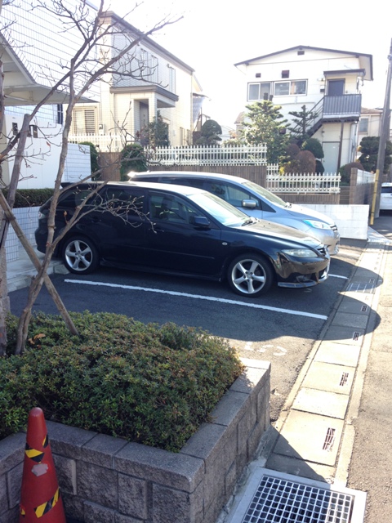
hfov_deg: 42.9
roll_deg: +0.0
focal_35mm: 33
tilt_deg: -11.1
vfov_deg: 55.4
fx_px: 498
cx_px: 196
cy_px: 262
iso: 50
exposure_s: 1/205
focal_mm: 4.12
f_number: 2.4
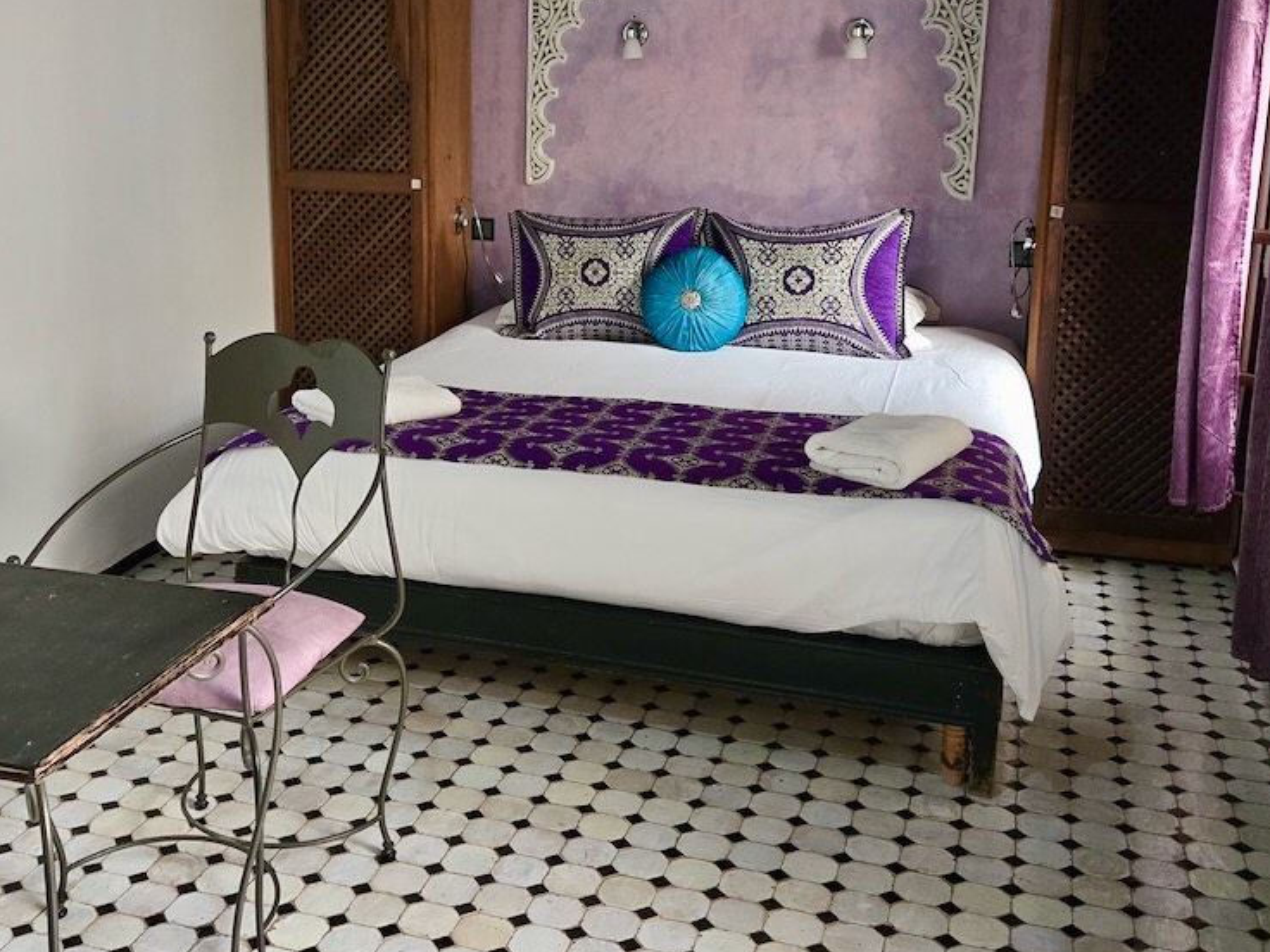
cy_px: 350
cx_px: 495
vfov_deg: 35.7
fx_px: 1468
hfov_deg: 46.5
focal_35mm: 40
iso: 1000
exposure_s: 1/100
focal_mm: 5.4
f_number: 1.8
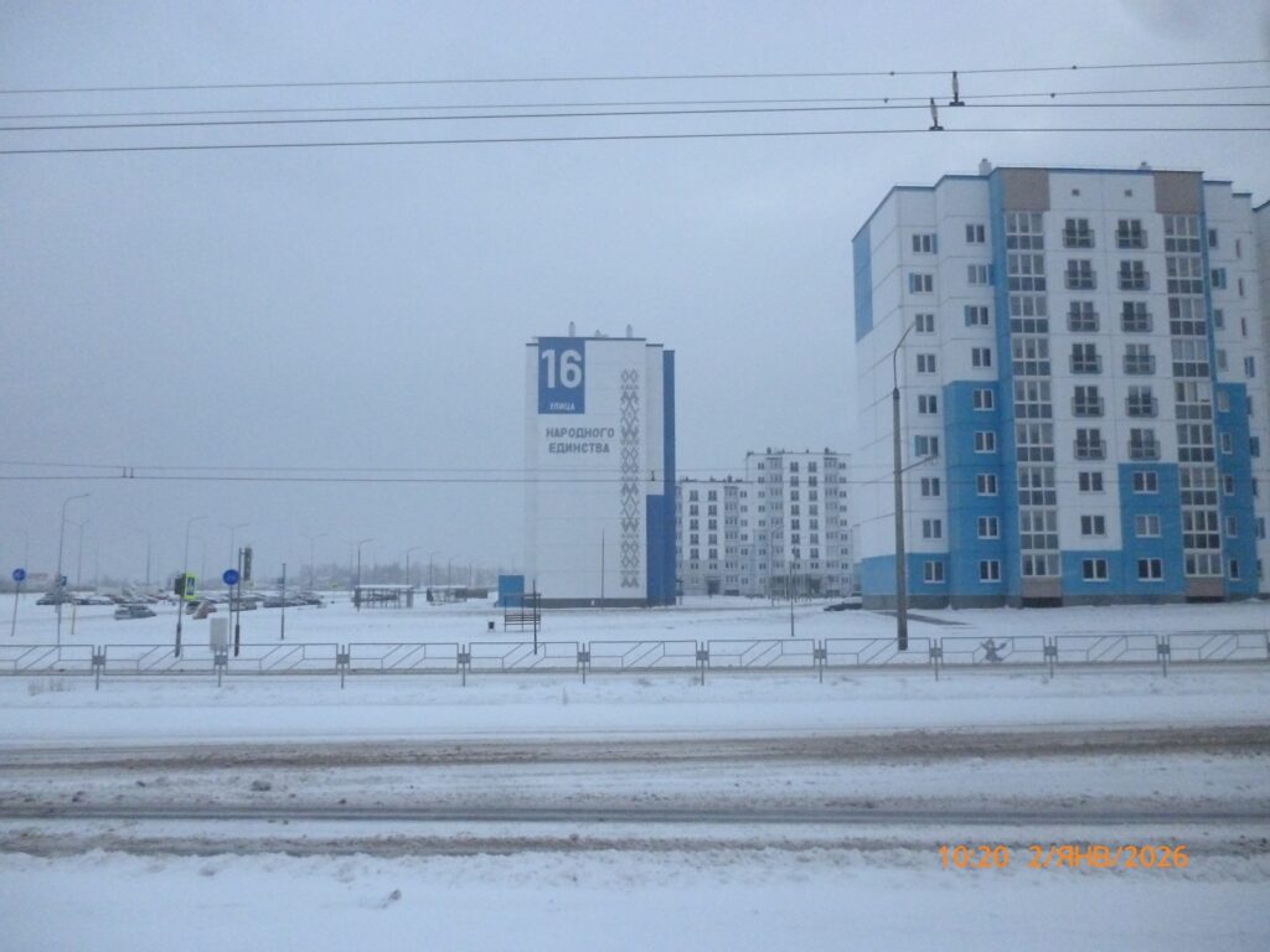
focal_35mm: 28
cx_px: 635
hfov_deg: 63.4
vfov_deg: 49.7
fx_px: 1027
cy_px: 476
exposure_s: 1/200
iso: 800
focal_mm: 5
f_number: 9
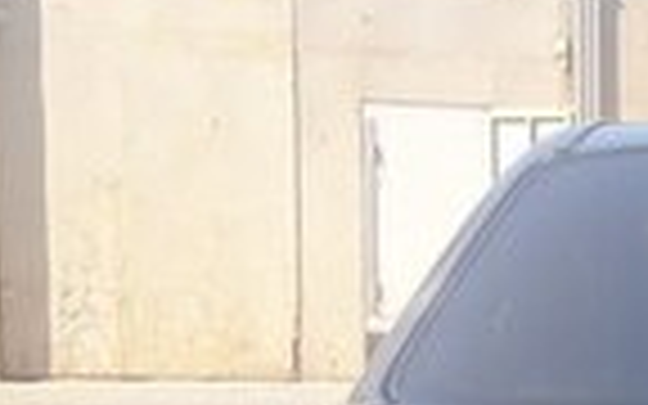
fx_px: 2402
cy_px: 619
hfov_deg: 14.6
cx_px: 886
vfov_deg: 9.4
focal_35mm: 136
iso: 40
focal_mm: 3.7
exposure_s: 1/708
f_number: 1.9
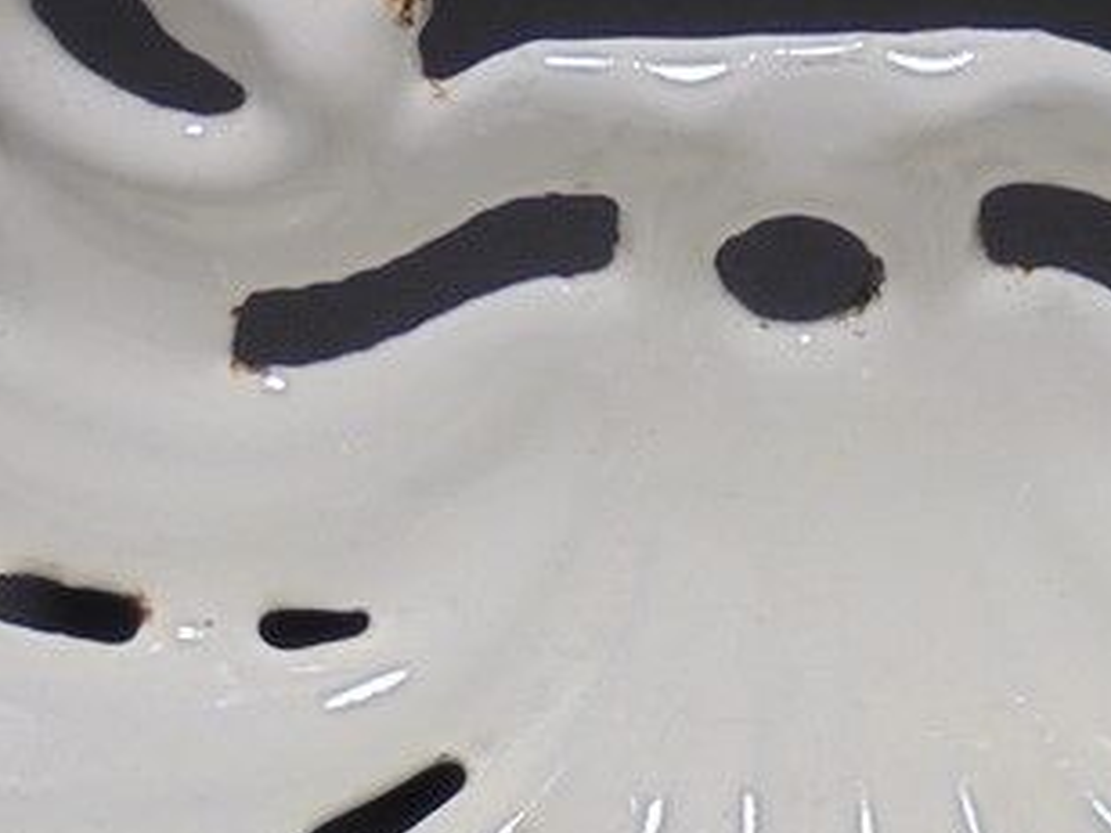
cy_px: 806
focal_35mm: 76
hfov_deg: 25.5
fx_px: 2439
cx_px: 754
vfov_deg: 18.9
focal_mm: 4.6
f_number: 3.5
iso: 100
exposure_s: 1/80
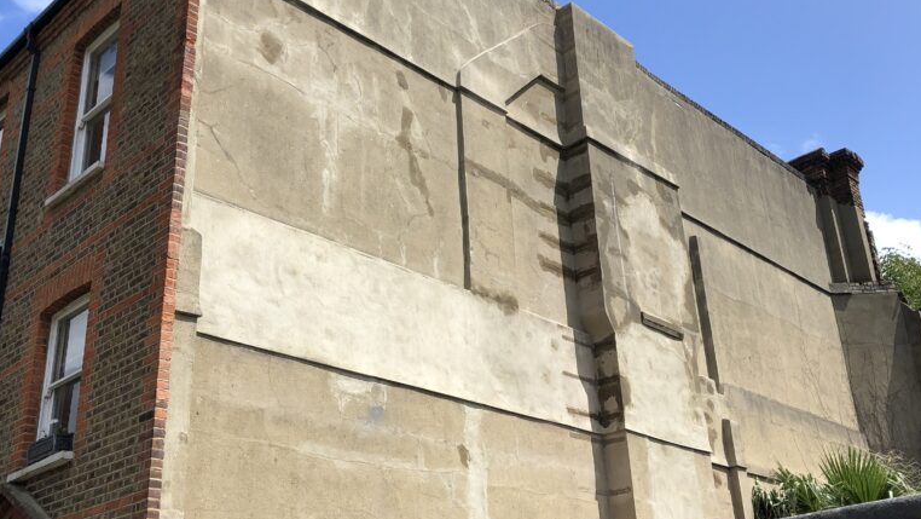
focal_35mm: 41
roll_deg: +2.3
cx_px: 462
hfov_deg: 49.4
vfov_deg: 29.0
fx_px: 1001
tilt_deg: +24.5
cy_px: 266
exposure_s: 1/1919
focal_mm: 4
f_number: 1.8
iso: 20
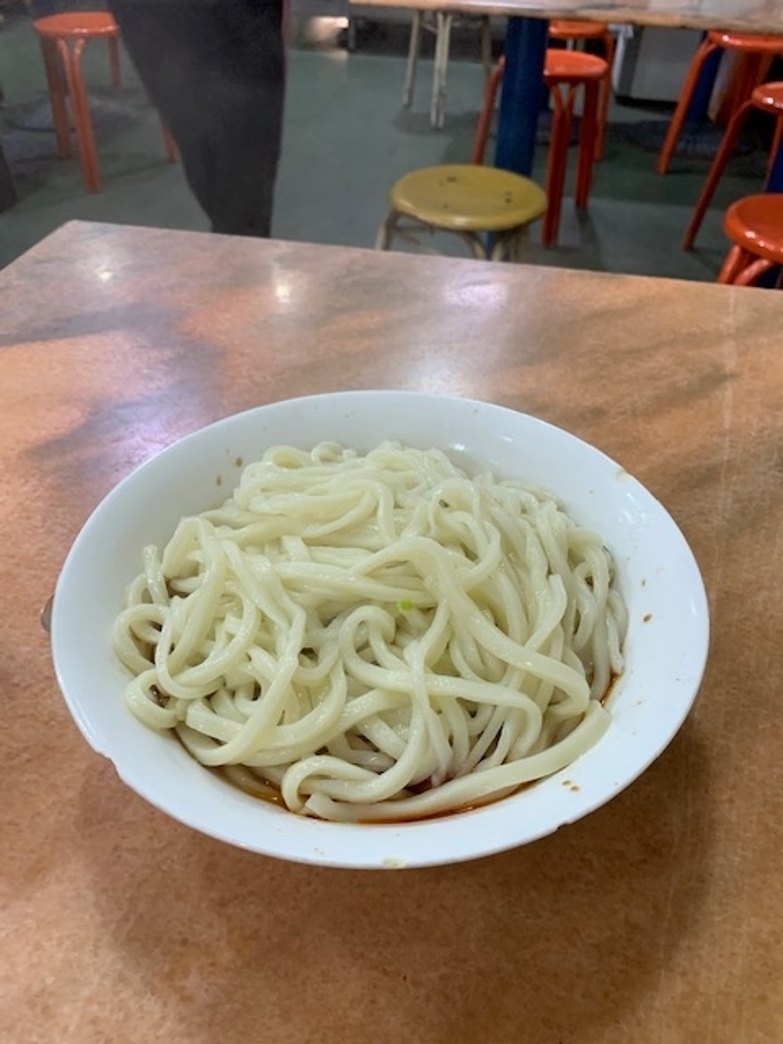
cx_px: 392
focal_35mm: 26
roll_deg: -2.0
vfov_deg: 67.3
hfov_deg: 53.1
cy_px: 522
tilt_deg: -40.4
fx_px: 784
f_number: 1.8
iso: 200
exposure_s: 1/50
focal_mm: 4.25
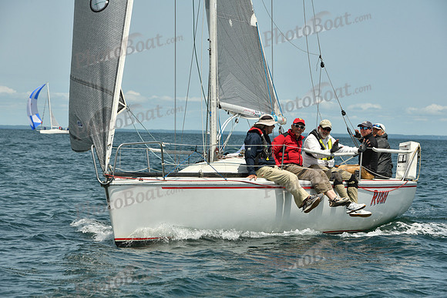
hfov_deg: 13.7
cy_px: 149
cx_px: 224
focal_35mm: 150
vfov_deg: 9.2
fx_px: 1863
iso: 320
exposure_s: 1/1250
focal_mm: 150
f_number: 9
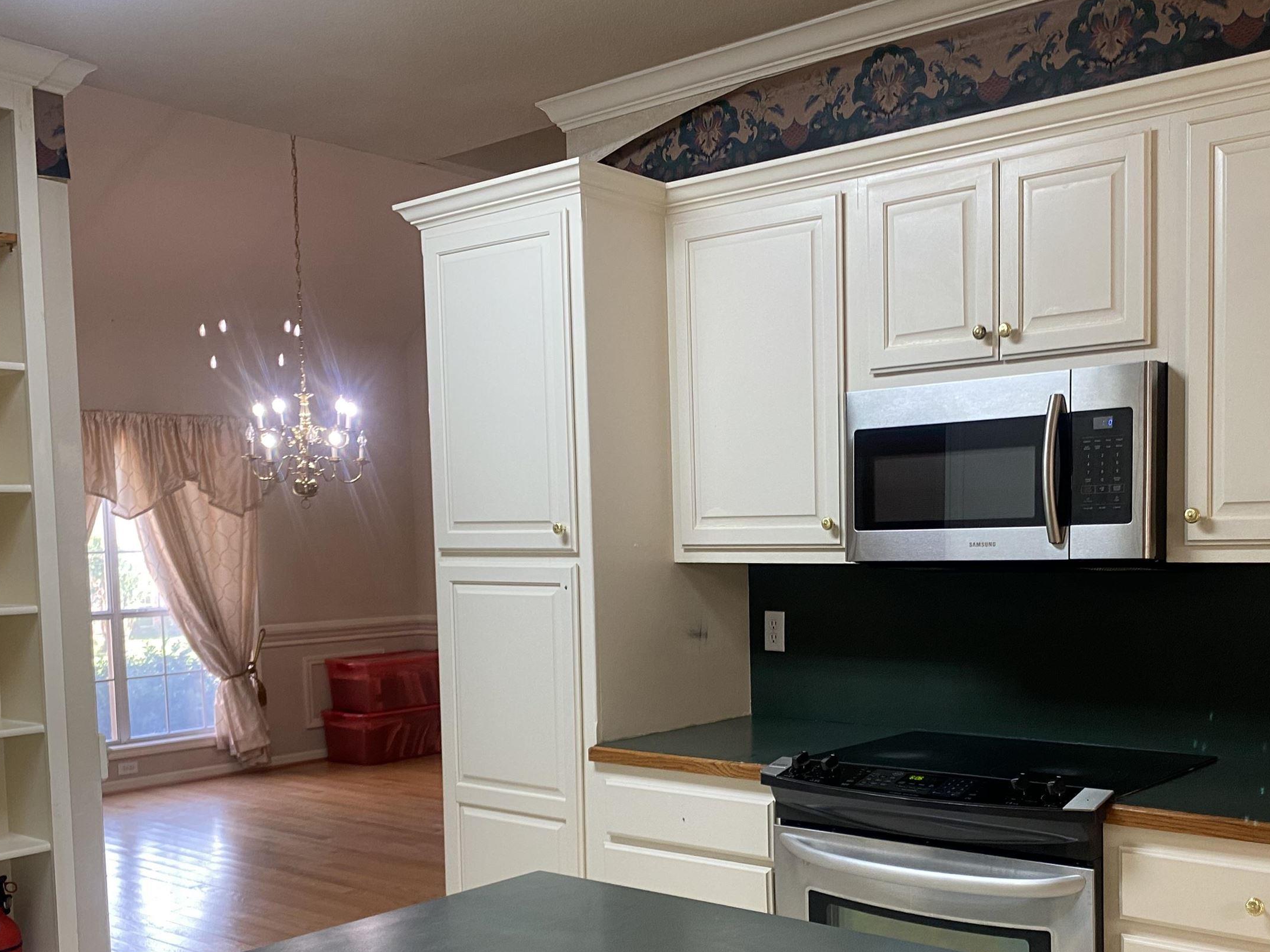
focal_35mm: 37
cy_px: 628
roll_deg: +0.7
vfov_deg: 38.3
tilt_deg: -3.4
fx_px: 1357
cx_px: 829
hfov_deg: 49.4
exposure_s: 1/60
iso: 100
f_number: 1.8
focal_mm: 4.25
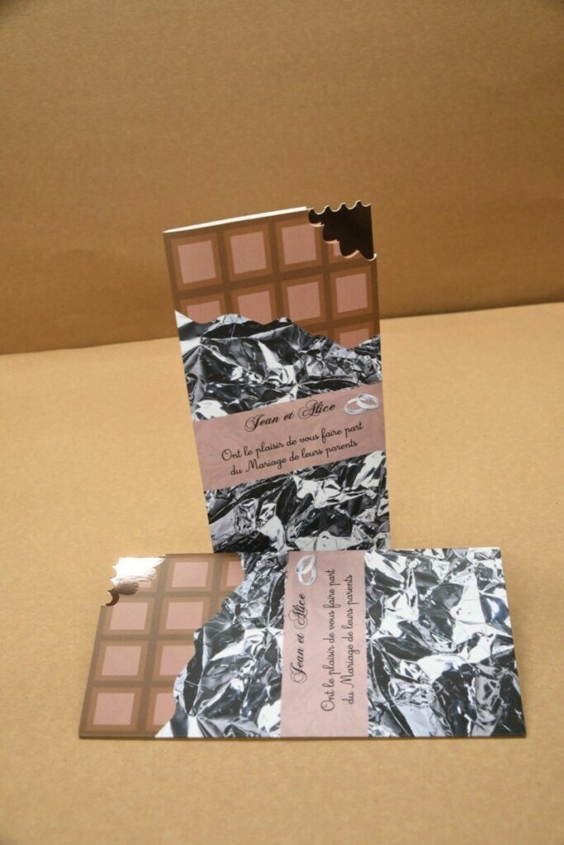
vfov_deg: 51.9
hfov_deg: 36.0
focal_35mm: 37
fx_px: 869
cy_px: 422
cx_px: 282
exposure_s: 1/125
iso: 800
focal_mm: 25
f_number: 9
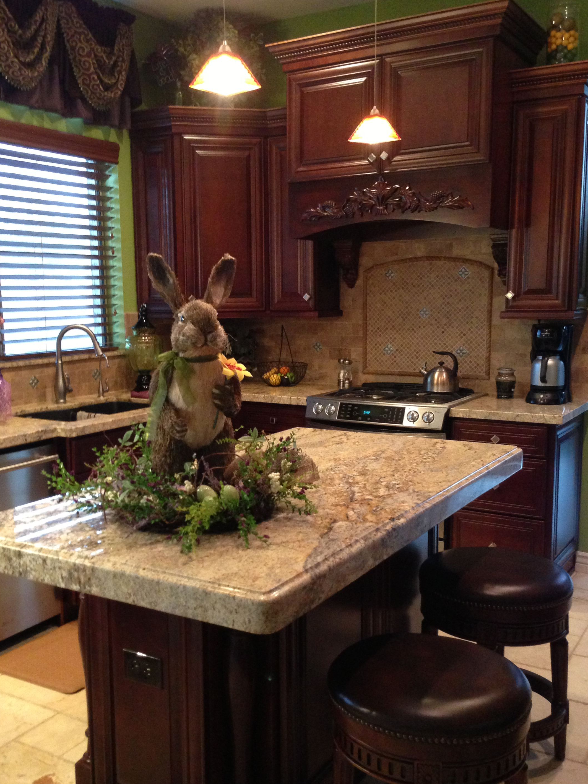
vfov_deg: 49.0
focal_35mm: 38
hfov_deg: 37.7
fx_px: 861
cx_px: 255
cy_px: 411
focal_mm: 4.13
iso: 400
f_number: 2.4
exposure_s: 1/20
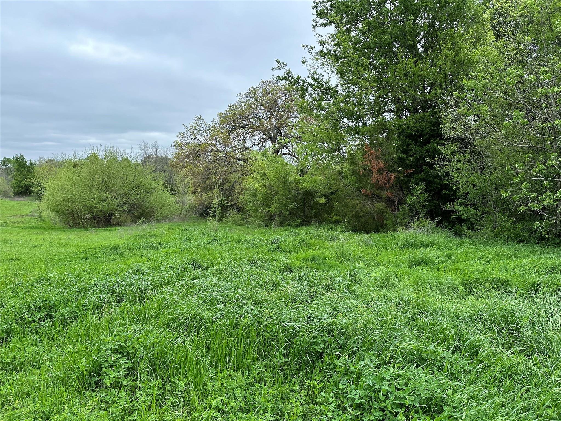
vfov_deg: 56.8
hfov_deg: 71.6
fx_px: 389
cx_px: 280
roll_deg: +0.5
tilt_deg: -3.9
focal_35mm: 24
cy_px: 210
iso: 80
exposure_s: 1/1040
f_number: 1.78
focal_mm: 6.86
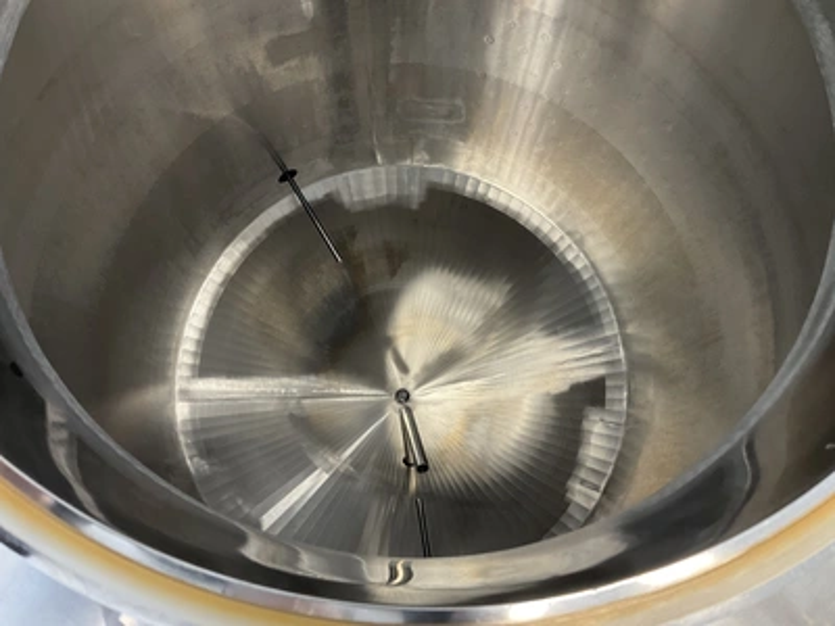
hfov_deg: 61.7
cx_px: 418
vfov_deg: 48.2
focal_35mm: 29
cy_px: 313
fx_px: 700
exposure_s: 1/60
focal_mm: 3
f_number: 1.8
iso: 100
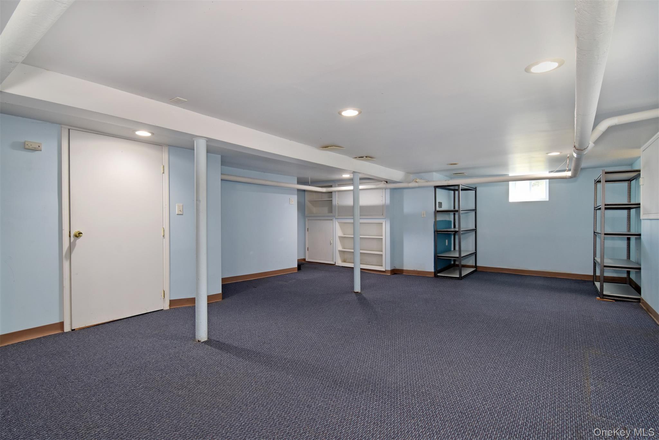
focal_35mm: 16
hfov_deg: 95.0
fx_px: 302
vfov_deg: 72.0
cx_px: 330
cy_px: 220
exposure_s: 1/50
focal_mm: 11
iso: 640
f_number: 11
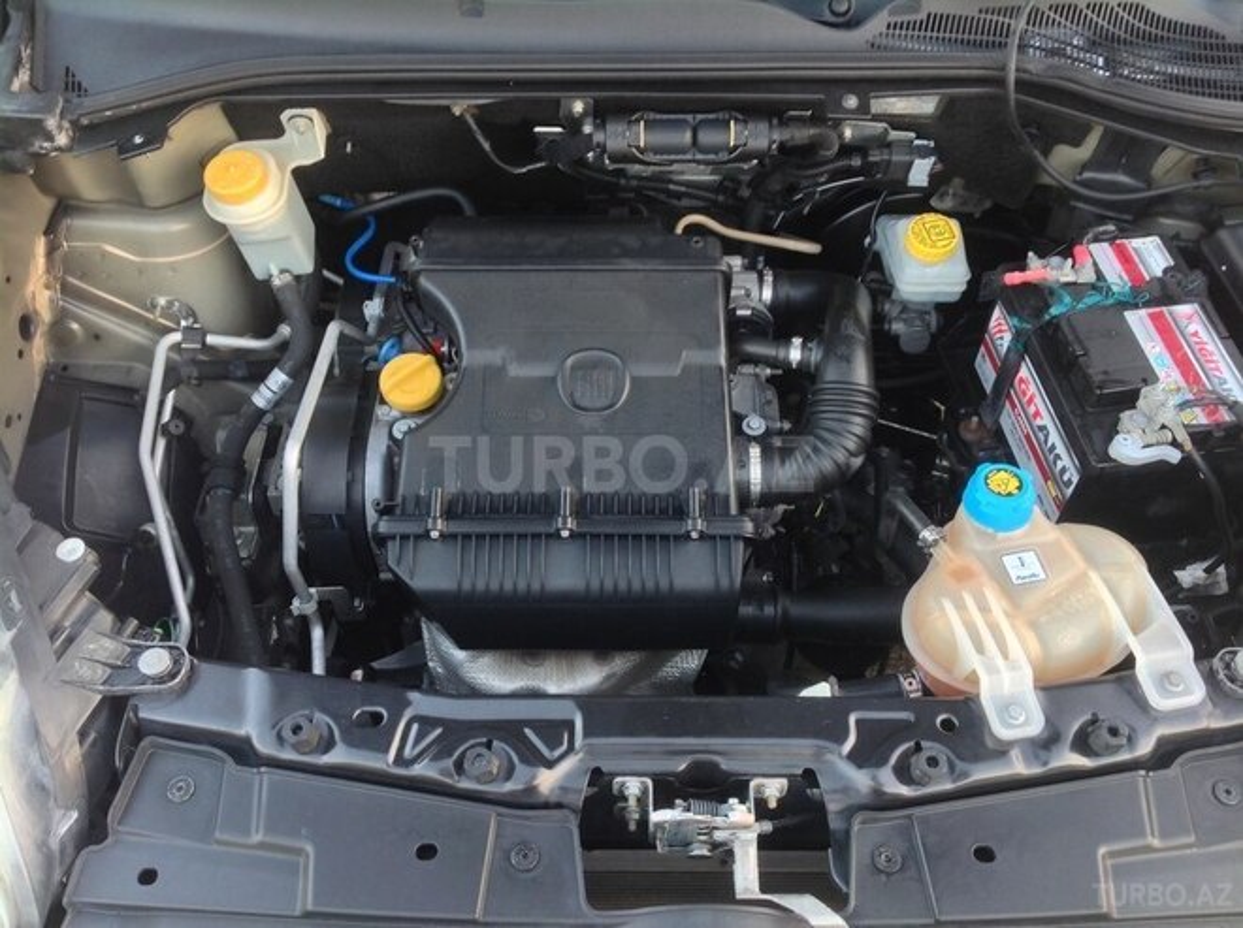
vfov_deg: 40.6
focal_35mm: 35
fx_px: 1255
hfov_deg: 52.7
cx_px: 622
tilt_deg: -50.5
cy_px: 464
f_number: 2.4
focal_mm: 4.28
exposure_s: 1/15
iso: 64
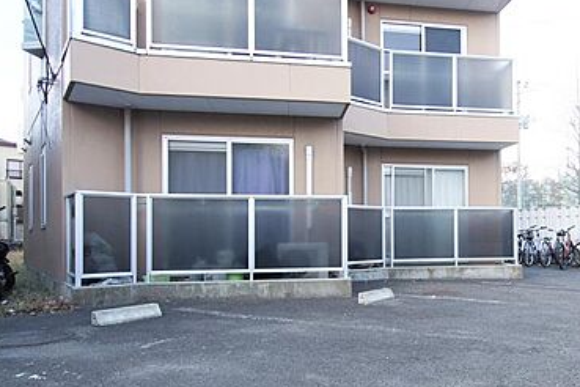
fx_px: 419
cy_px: 225
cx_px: 368
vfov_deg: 49.4
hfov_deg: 68.2
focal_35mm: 26
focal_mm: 10
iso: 100
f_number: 5.6
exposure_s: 1/60
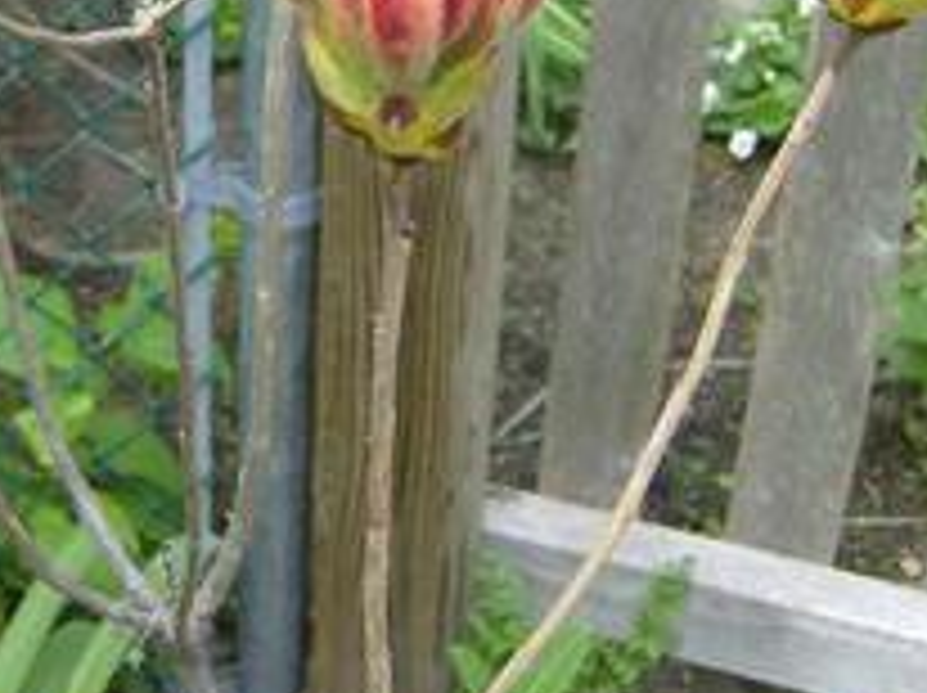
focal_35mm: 77
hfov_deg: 25.1
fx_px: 2060
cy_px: -9
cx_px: 234
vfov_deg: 18.6
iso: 100
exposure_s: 1/307
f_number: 2.8
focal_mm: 6
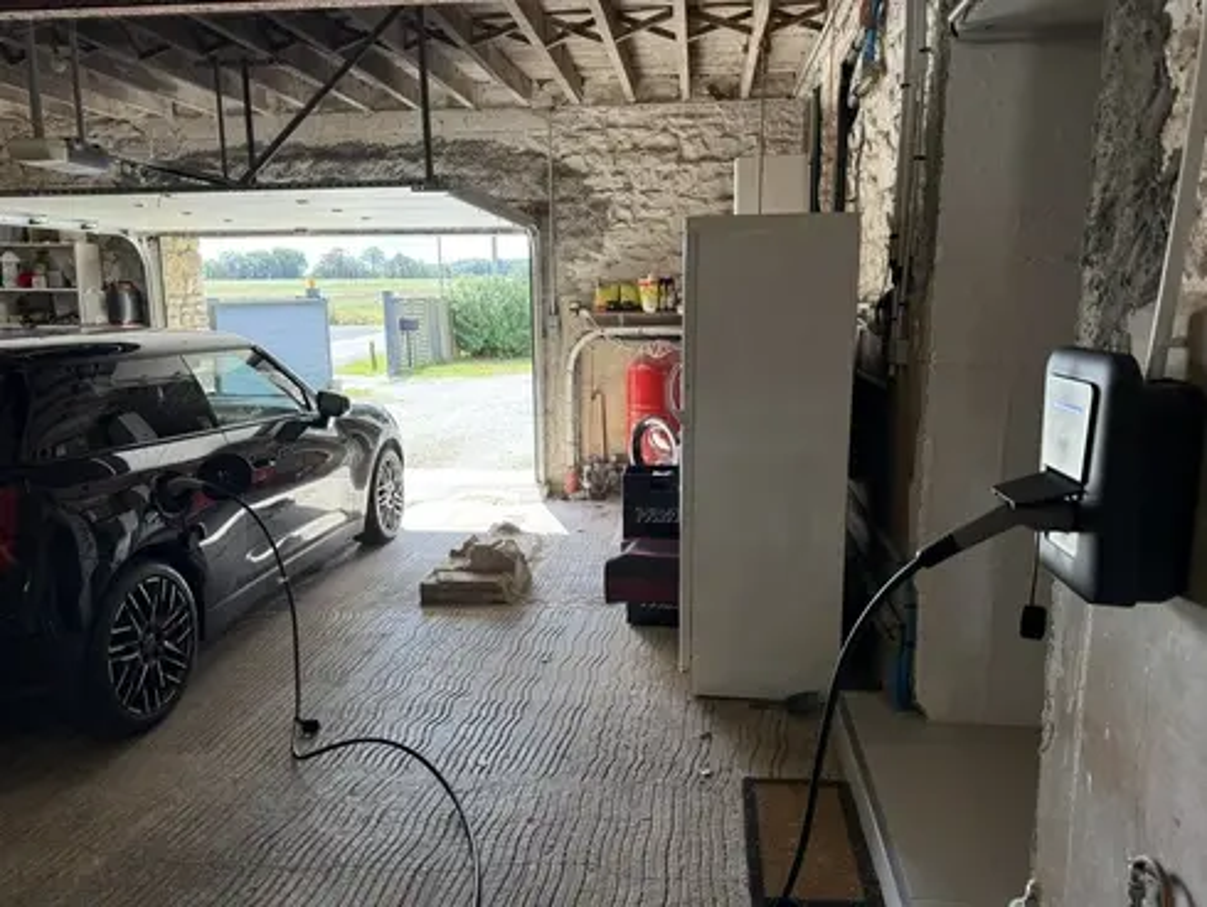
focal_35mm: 24
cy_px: 454
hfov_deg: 71.6
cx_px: 604
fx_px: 837
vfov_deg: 56.9
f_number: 1.78
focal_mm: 6.76
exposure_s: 1/232
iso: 125
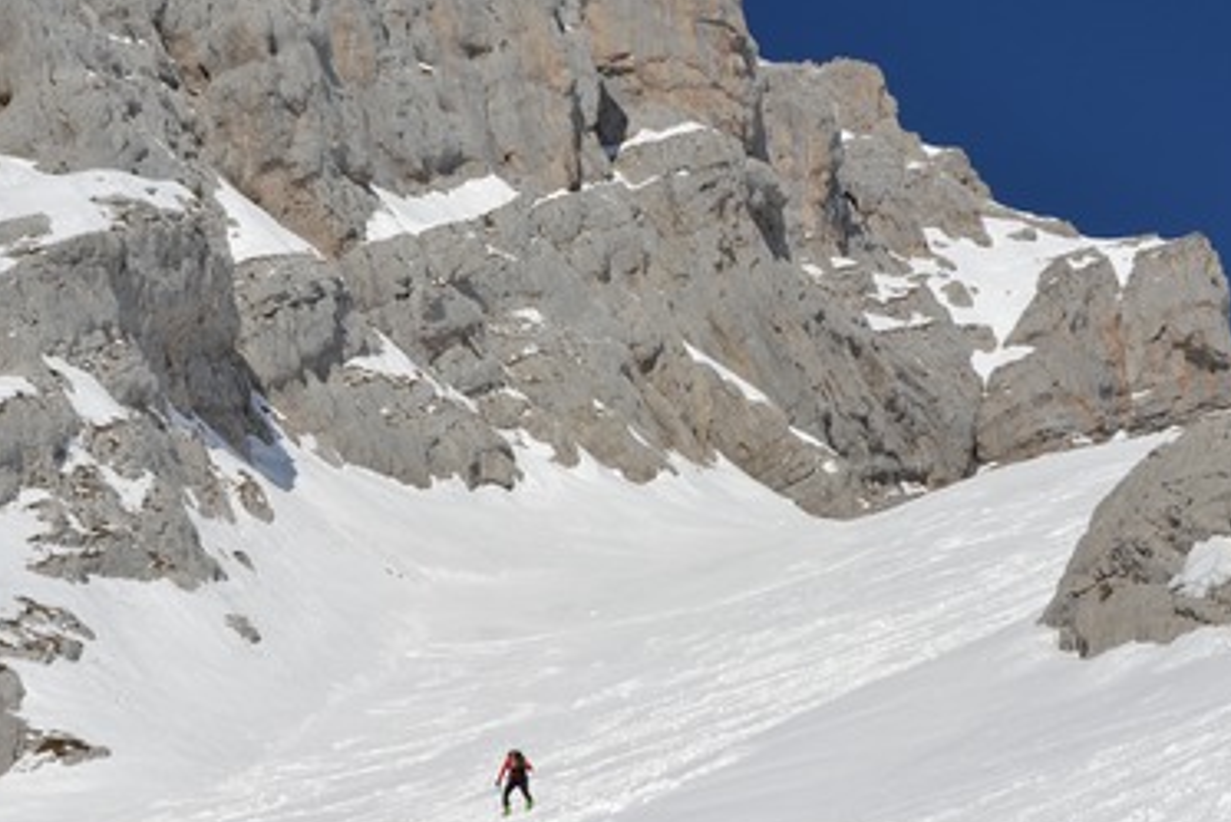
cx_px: 660
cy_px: 424
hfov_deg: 21.7
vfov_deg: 14.6
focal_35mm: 94
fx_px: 3215
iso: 100
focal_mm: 36
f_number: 9
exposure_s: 1/320
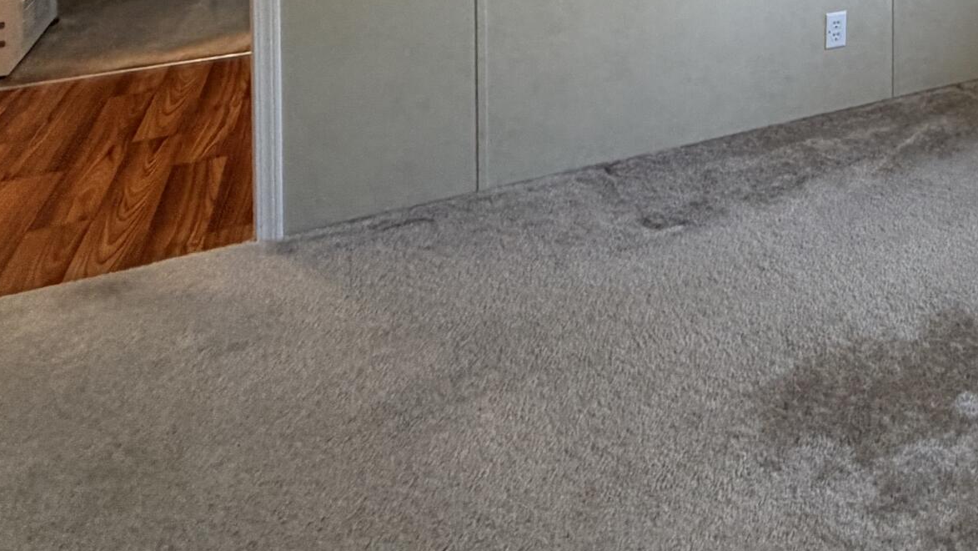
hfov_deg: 42.9
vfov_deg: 24.6
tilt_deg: -2.5
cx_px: 1020
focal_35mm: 39
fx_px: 1011
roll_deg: -1.0
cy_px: -244
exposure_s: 1/60
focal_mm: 2.22
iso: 250
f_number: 2.2
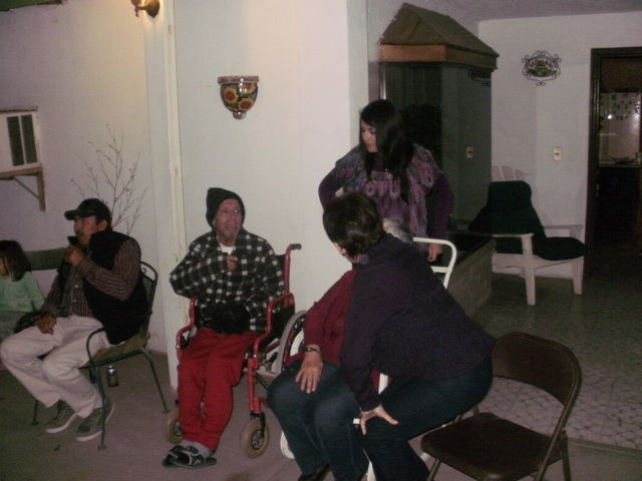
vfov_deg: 39.7
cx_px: 321
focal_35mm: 36
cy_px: 240
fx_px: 668
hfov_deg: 51.4
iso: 250
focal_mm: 6.3
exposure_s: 1/30
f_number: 3.5
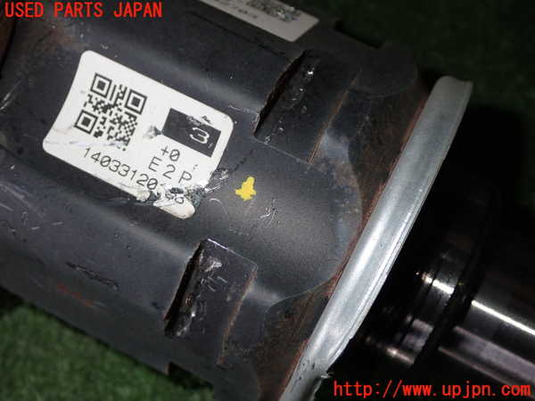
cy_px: 200
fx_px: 726
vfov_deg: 30.9
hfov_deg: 40.4
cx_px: 268
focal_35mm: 47
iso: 200
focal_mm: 8.4
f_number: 9
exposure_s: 1/50
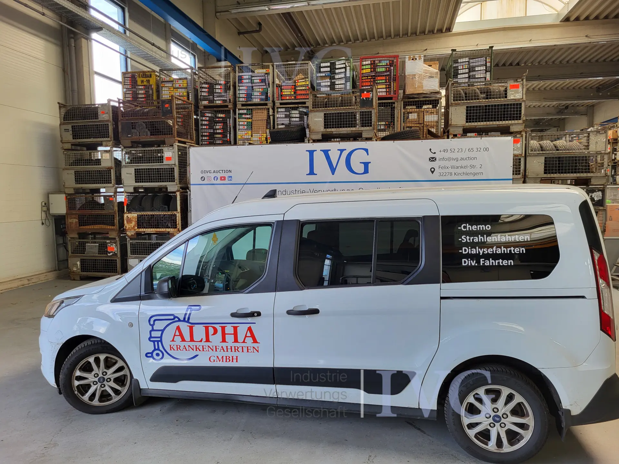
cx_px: 310
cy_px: 232
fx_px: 465
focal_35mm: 26
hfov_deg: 67.3
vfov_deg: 53.1
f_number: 1.8
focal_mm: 5.4
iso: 50
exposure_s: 1/100
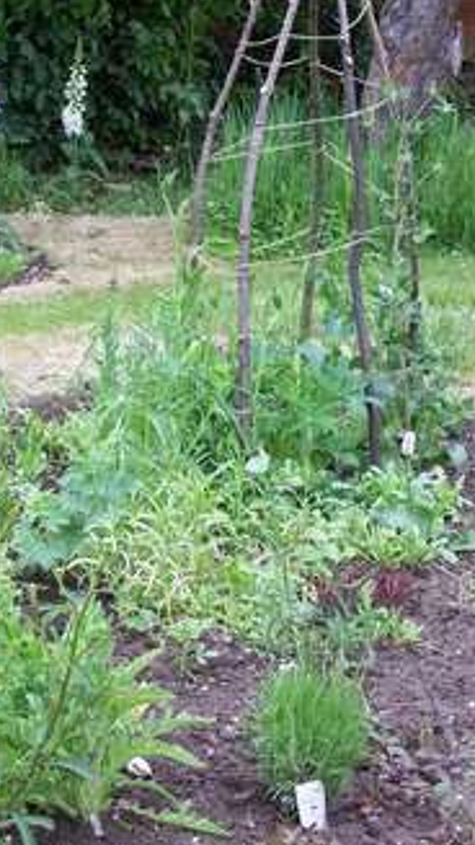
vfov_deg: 25.9
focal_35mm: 82
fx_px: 1836
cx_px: 204
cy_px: 421
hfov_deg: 14.7
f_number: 3.4
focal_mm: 9.4
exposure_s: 1/84.5
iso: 120
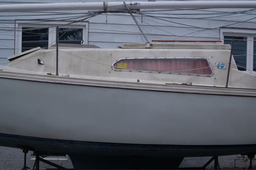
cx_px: 128
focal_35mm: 42
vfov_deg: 31.8
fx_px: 298
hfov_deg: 46.4
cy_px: 85
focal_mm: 28
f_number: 5.6
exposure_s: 1/125
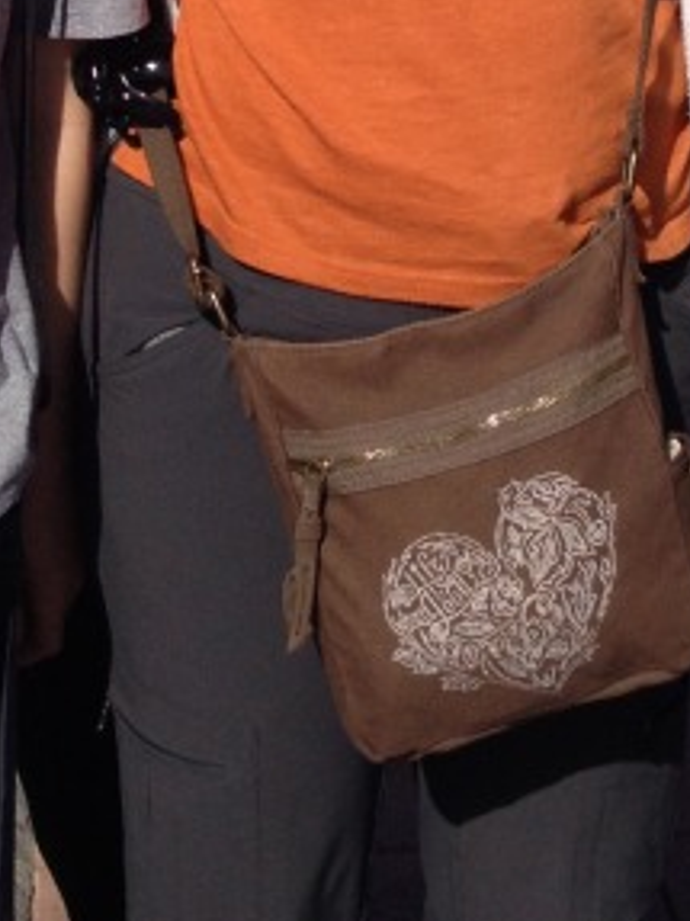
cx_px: 475
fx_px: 3458
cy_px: -709
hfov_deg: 11.4
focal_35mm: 130
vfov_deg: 13.7
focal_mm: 4.28
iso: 50
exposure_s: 1/2208
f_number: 2.4
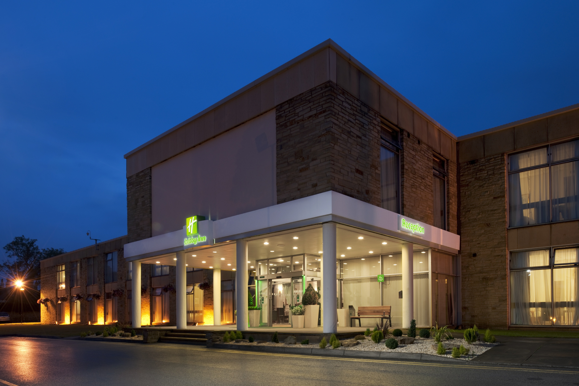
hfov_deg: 73.7
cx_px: 290
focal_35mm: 24
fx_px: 386
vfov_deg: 53.1
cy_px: 193
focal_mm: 24
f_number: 11
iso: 100
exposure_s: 6
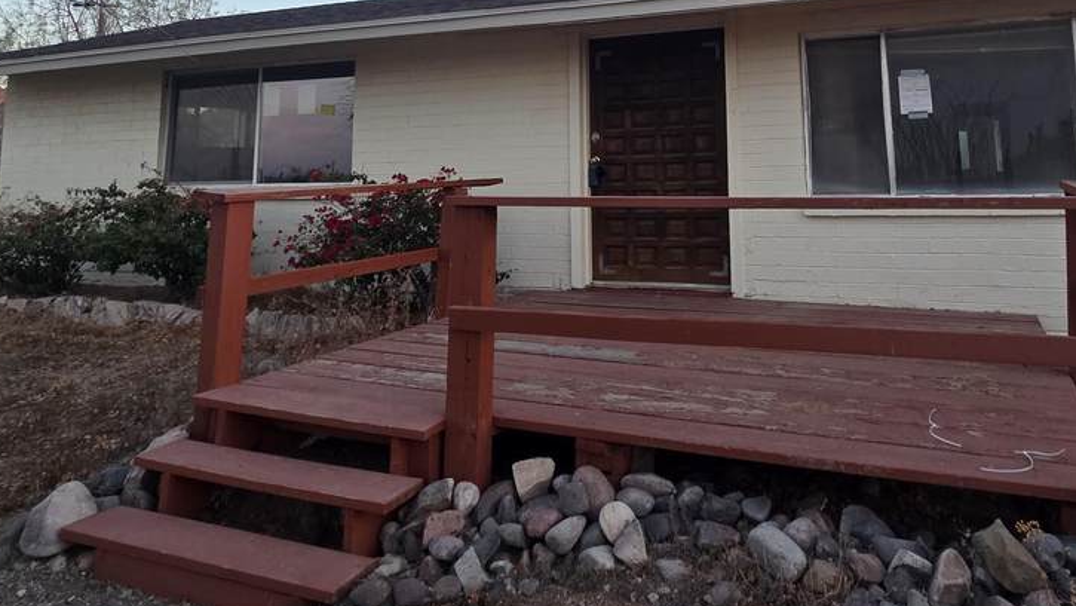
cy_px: 56
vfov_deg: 42.1
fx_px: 713
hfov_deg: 72.9
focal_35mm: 25
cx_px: 666
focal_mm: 2.2
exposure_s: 1/359
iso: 160
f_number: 2.2
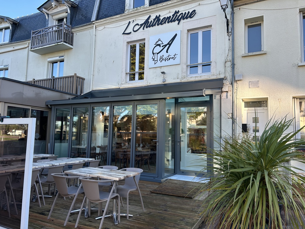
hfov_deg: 67.3
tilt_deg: +5.1
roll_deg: -1.6
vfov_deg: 53.1
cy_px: 114
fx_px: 229
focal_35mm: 26
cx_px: 152
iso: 50
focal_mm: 5.7
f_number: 1.5
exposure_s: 1/499
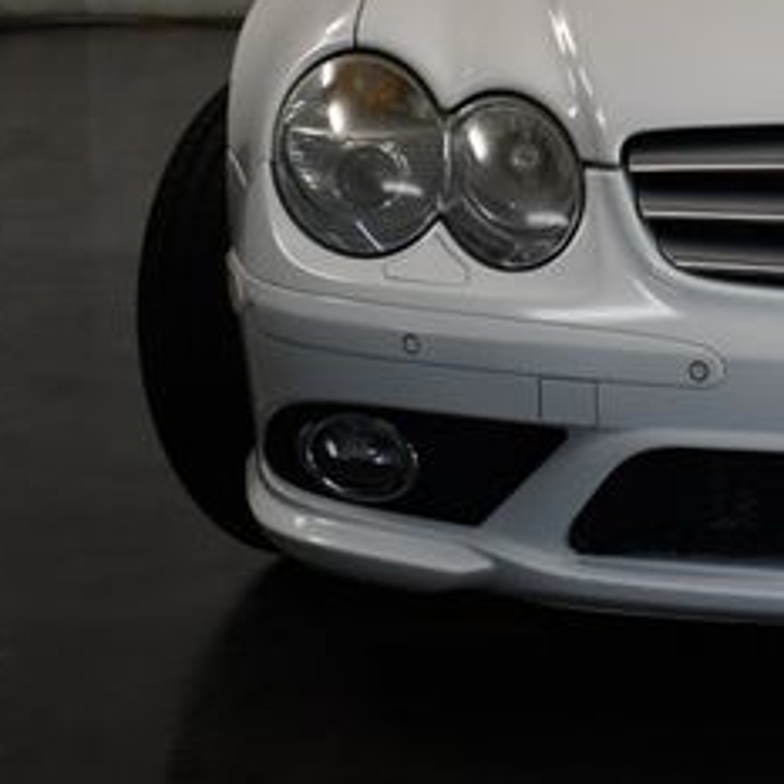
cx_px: 999
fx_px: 3408
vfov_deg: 13.0
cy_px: 108
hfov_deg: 12.7
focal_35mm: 133
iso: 720
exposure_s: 1/250
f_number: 4.8
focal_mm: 38
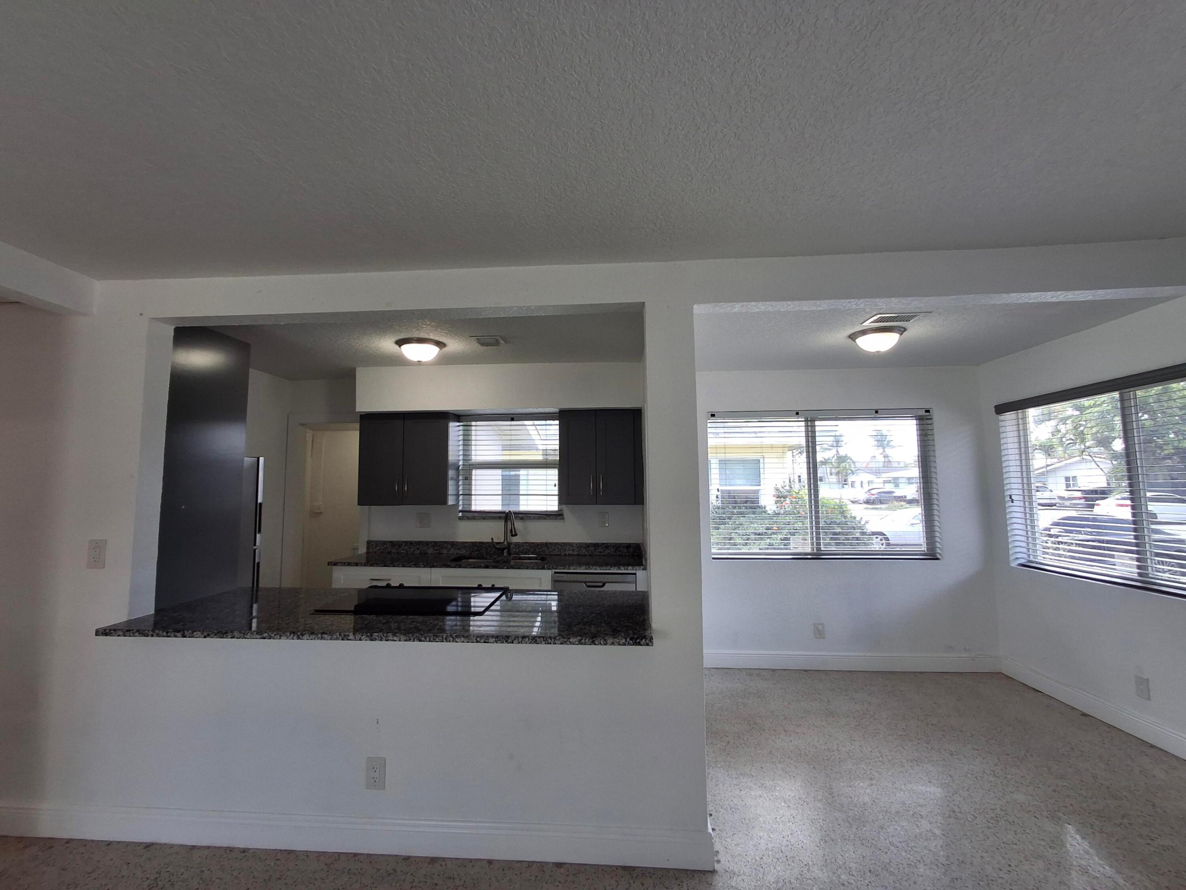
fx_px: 548
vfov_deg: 78.1
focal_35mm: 16
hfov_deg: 94.5
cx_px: 593
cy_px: 445
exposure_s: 1/60
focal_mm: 1.64
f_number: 2.2
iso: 40
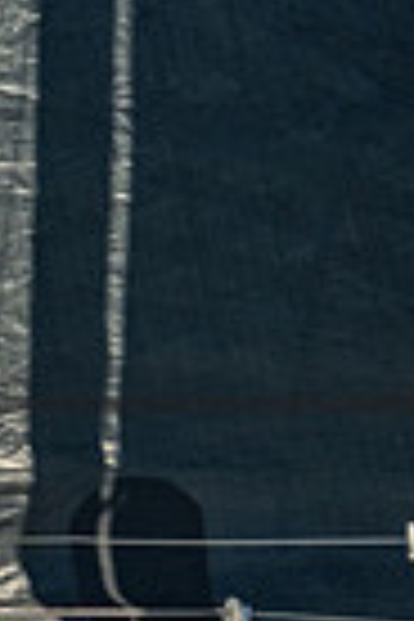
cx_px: -908
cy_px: 75
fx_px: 21112
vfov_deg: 1.7
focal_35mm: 1224
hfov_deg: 1.1
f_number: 6.3
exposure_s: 1/1250
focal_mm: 175
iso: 400
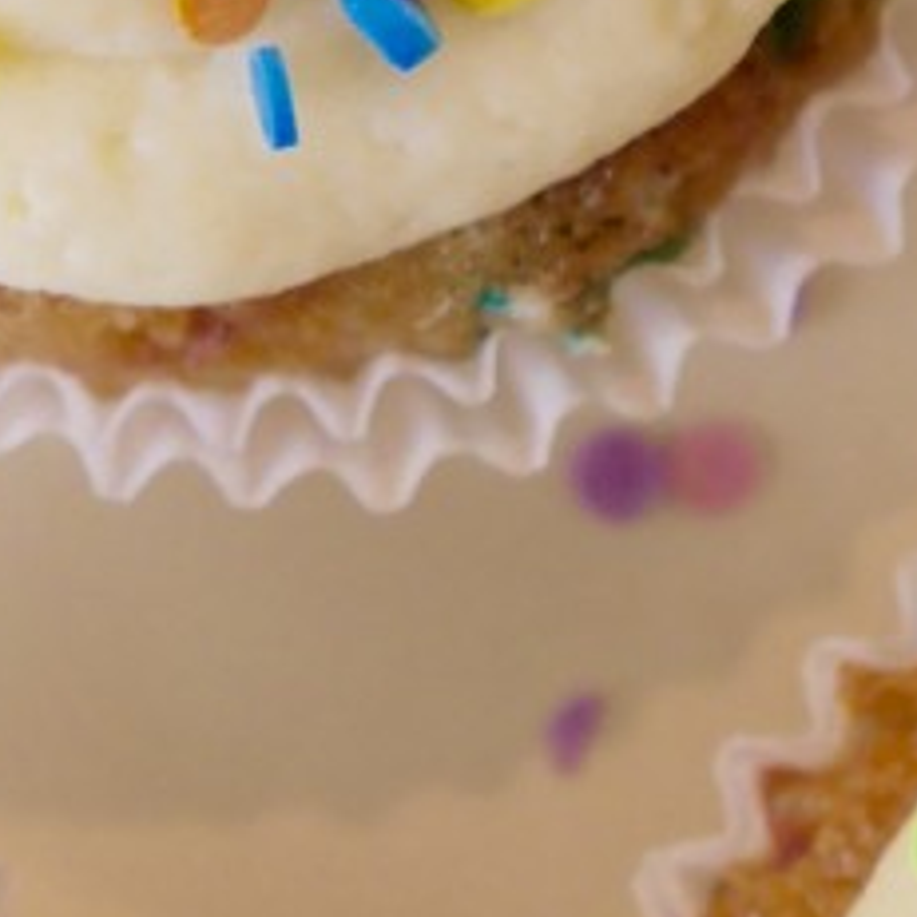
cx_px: -54
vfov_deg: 5.3
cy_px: -381
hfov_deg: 5.3
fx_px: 9860
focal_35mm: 329
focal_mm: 42
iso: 320
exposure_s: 1/80
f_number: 5.6
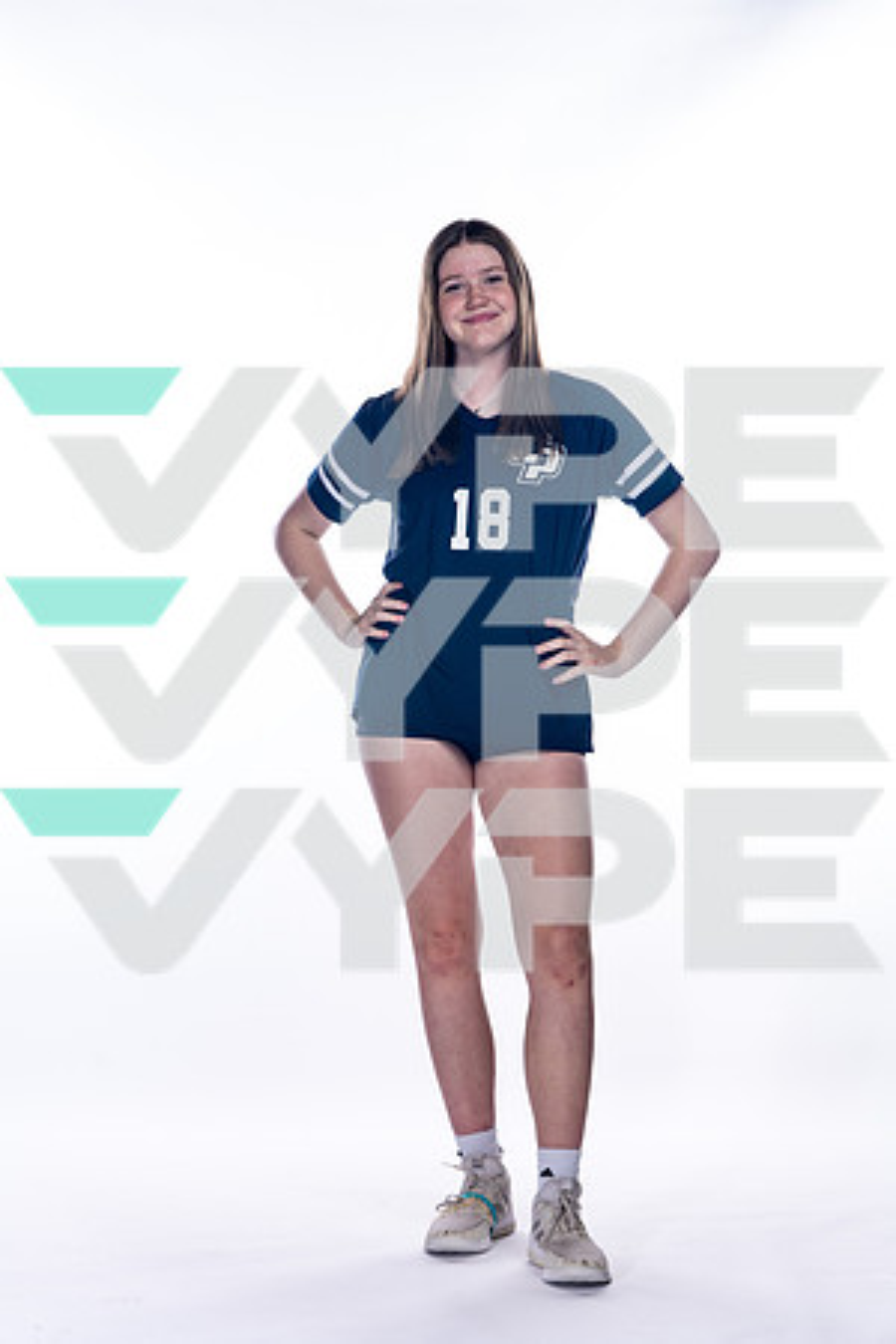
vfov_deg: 20.0
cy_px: 672
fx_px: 3808
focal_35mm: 102
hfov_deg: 13.4
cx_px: 448
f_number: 5.6
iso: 400
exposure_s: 1/250
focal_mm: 102
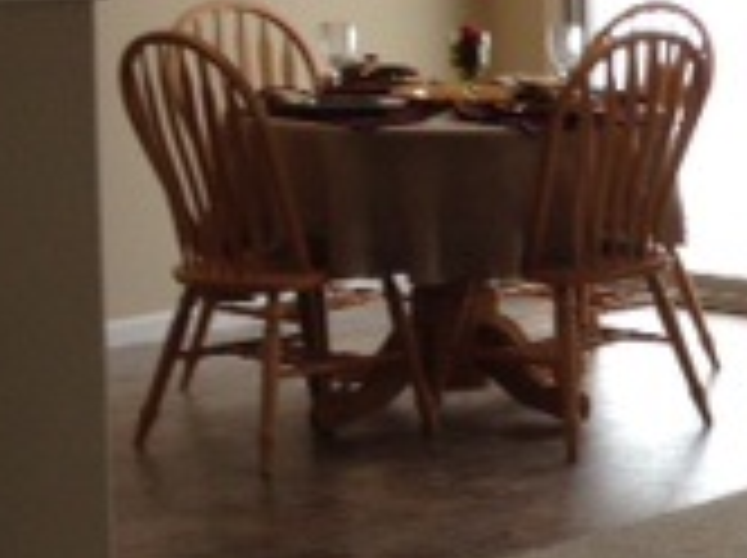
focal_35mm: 135
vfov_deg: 11.0
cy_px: 284
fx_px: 2909
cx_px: 1138
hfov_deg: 13.7
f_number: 2.4
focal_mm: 4.28
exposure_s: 1/133
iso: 50
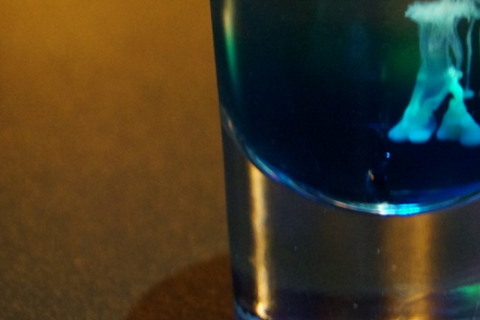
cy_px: 97
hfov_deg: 10.1
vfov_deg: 6.7
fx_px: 2720
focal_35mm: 204
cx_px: 374
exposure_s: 1/10
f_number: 5
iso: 1600
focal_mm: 60
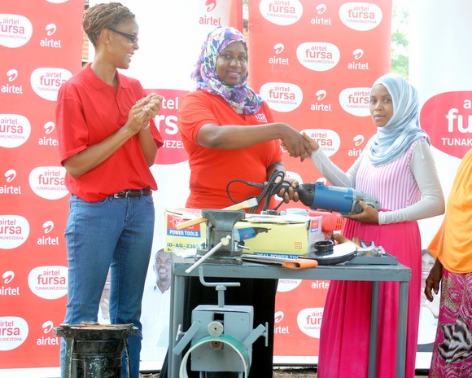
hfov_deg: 20.5
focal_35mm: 94
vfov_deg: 16.4
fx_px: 1307
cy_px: 190
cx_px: 275
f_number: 8
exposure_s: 1/250
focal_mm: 55
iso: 800
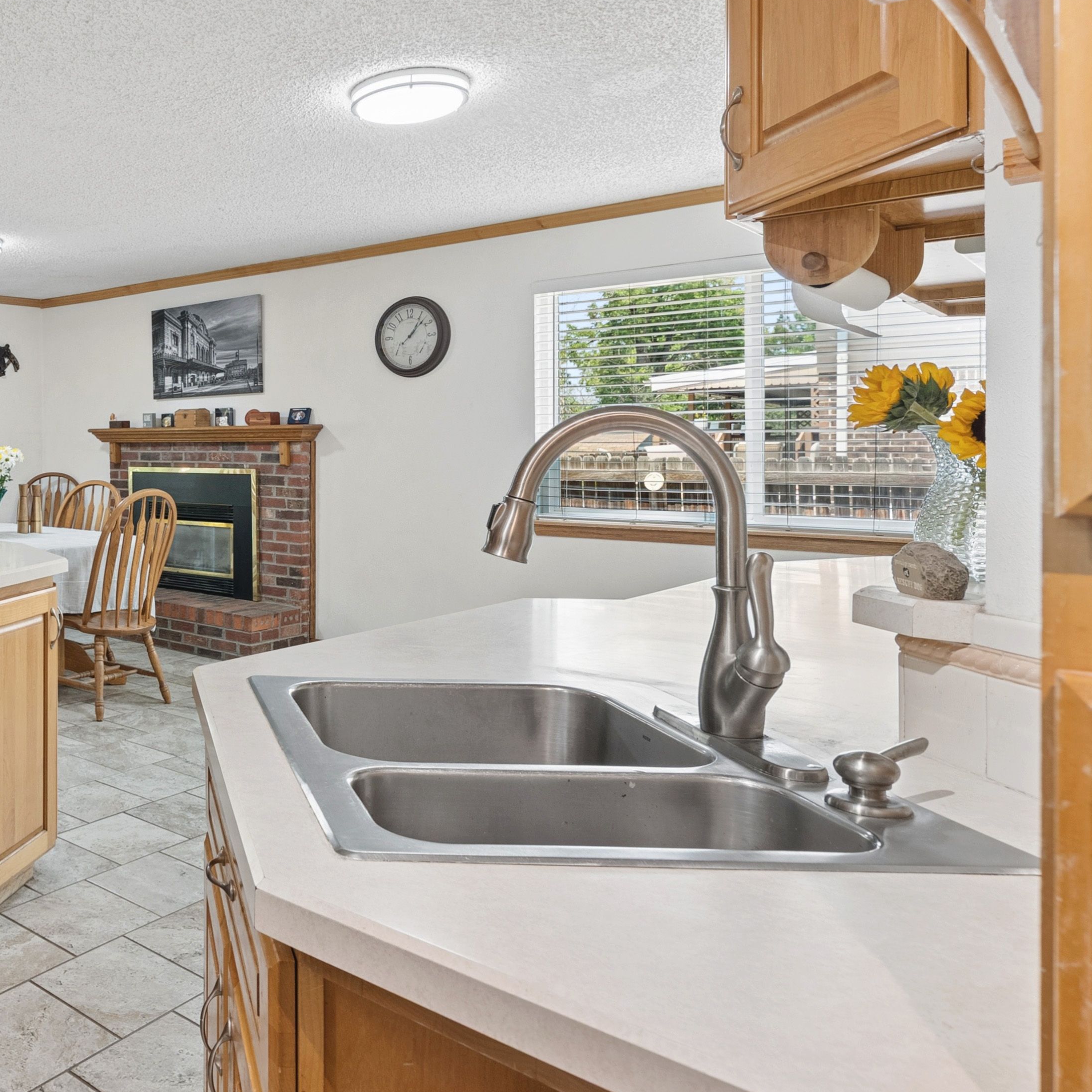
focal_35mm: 28
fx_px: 999
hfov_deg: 49.6
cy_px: 444
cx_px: 67
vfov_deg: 56.9
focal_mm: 17
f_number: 9
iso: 640
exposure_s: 1/20
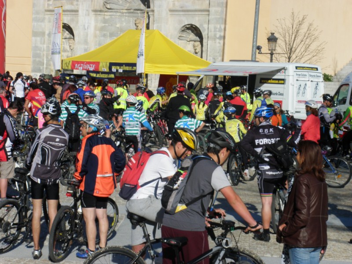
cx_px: 176
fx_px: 1007
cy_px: 132
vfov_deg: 14.9
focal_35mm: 99
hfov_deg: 19.8
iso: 64
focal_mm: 17.3
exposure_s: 1/250
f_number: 8
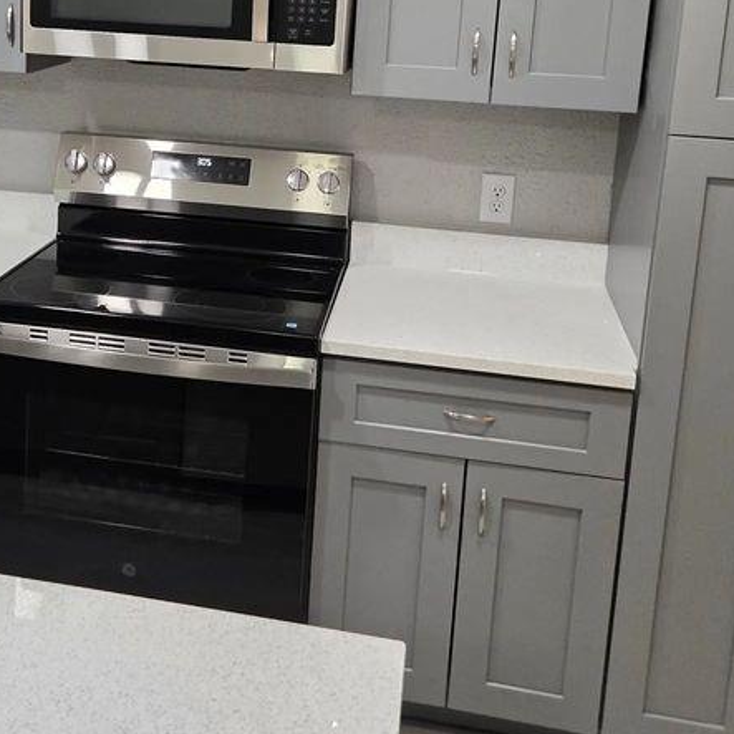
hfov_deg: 35.5
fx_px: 1128
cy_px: 151
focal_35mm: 47
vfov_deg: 35.0
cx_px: 217
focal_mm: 5.4
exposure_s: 1/120
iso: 320
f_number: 1.8
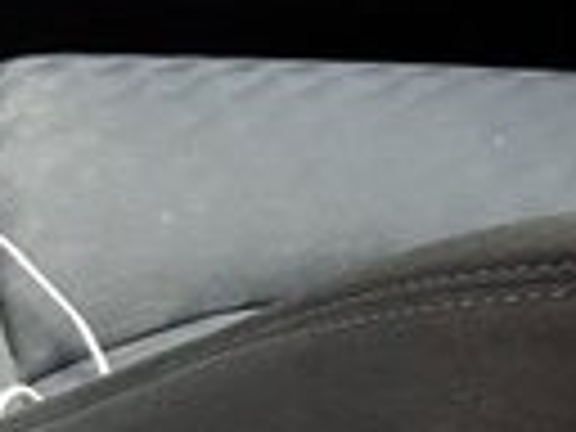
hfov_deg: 13.4
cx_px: -297
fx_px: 2313
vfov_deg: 10.1
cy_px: -349
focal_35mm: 139
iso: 50
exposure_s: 1/33
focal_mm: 3.6
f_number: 1.9
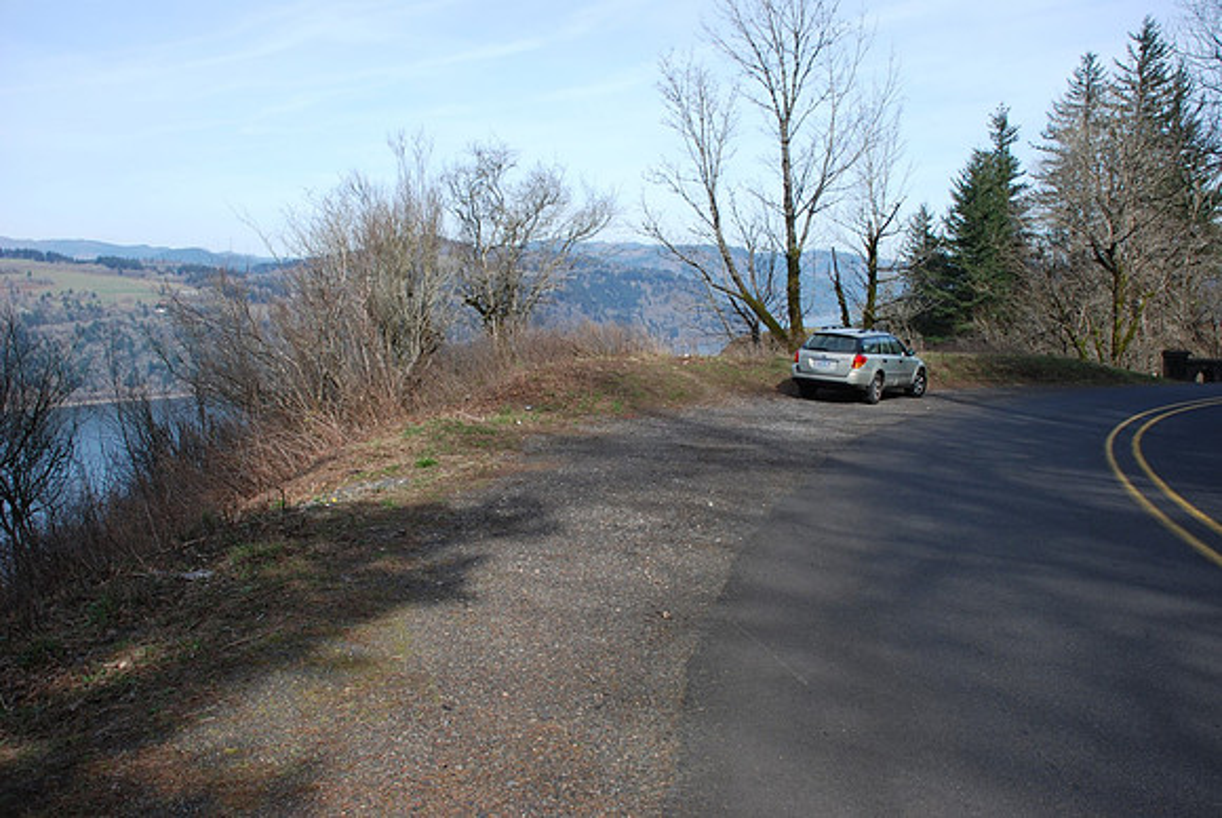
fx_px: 1121
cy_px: 409
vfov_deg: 40.1
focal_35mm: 33
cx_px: 611
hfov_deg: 57.2
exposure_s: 1/500
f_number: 5
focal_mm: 22
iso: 200
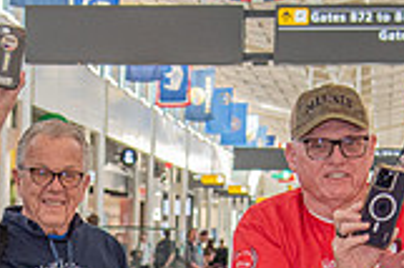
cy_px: 410
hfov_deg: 12.1
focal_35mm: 169
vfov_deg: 7.9
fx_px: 1895
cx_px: 53
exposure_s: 1/160
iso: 640
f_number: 4
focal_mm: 38
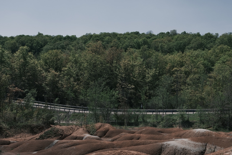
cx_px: 152
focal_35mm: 49
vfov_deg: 27.4
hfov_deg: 39.9
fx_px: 316
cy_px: 99
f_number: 5.6
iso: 125
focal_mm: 23
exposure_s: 1/600
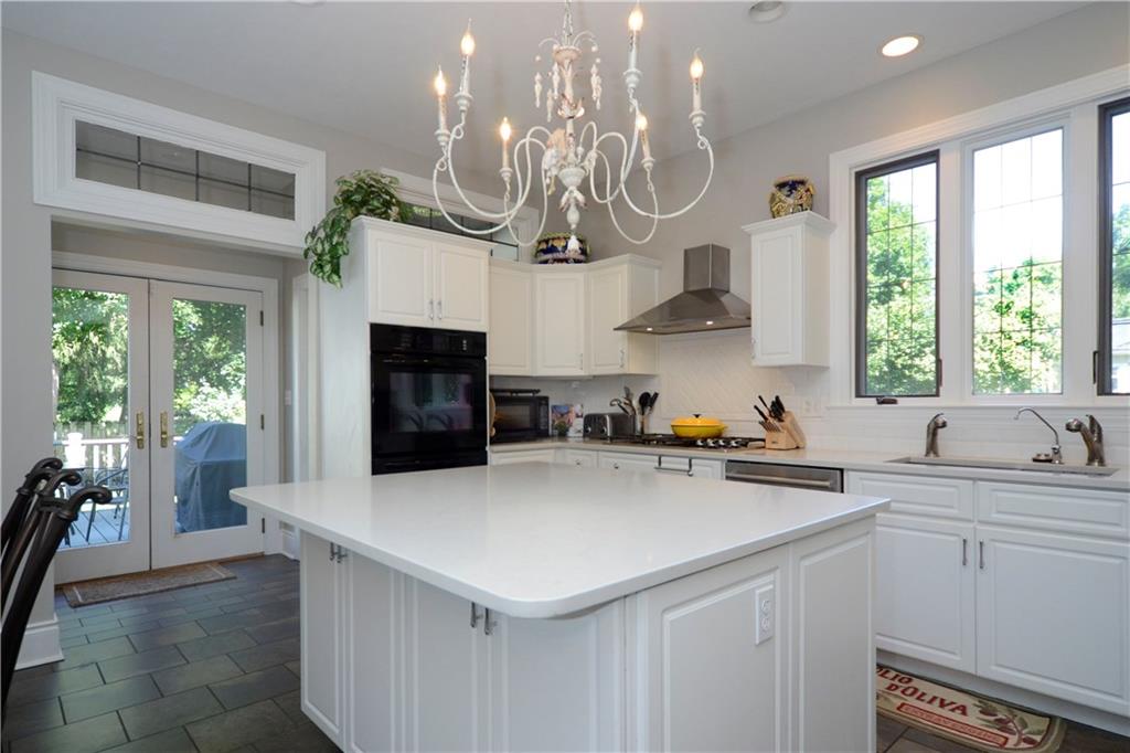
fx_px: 565
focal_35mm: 18
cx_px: 565
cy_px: 376
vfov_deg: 67.3
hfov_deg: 90.0
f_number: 5.6
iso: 800
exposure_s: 1/100
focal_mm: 12
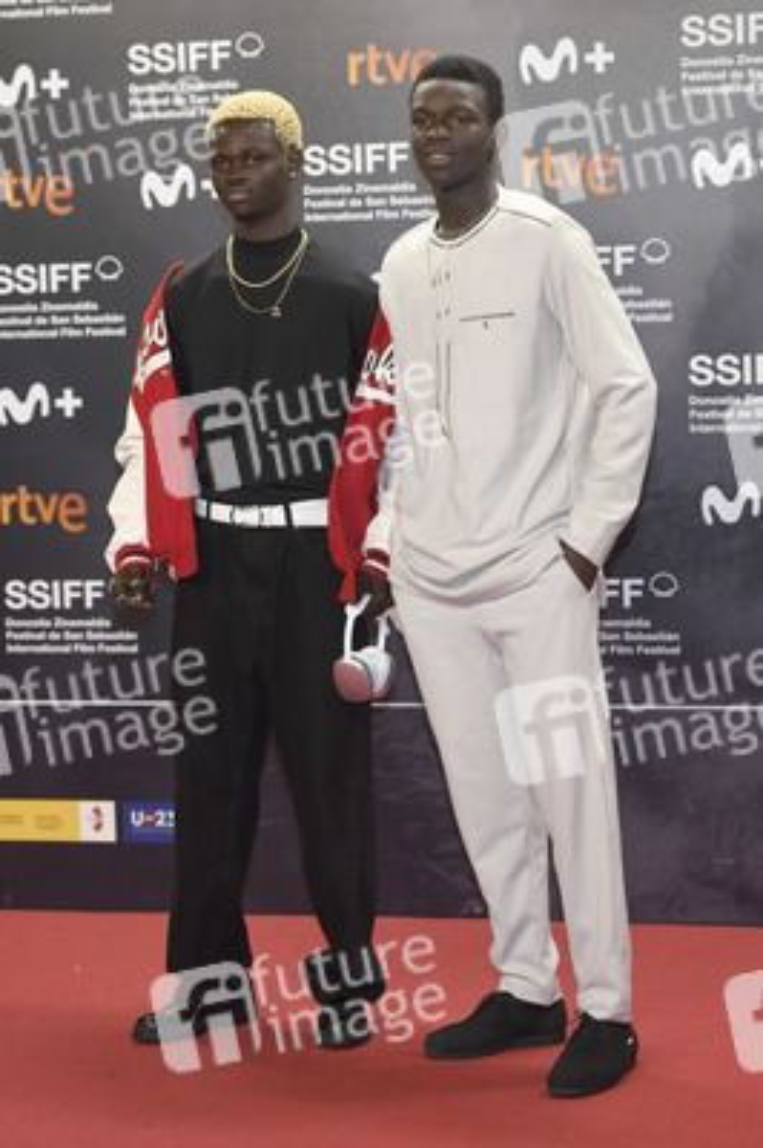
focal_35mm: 90
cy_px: 574
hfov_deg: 15.2
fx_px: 2866
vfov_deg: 22.6
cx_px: 382
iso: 800
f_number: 3.2
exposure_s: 1/640
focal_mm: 90
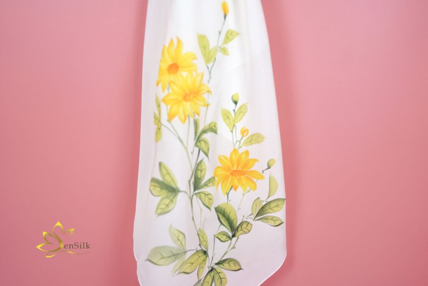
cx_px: 214
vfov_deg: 37.9
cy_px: 143
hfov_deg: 54.4
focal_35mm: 35
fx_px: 416
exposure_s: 1/400
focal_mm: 35
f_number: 2.8
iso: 400
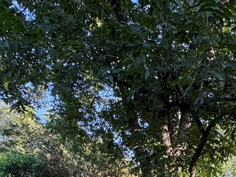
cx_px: 241
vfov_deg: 25.3
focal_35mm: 43
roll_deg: -2.6
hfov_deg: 38.4
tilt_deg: -2.3
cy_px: 267
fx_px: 293
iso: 50
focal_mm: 2.22
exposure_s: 1/99
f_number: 2.2
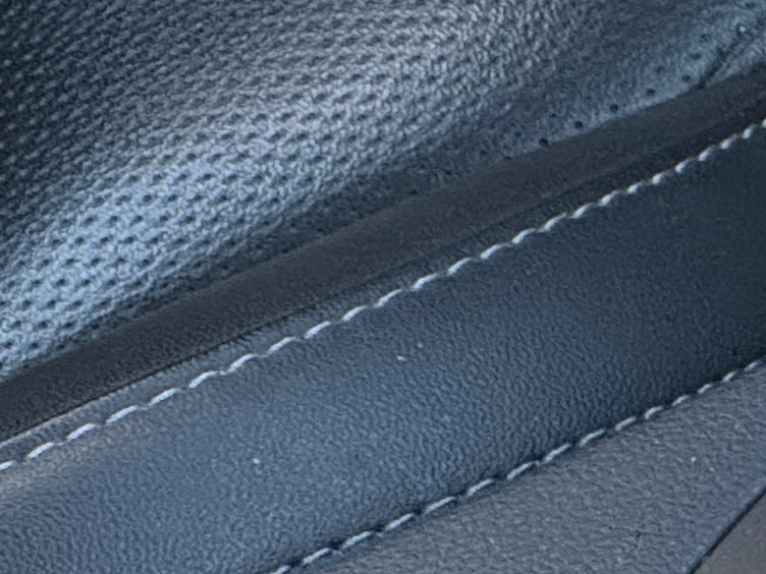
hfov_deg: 4.7
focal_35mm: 413
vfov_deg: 3.6
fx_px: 9139
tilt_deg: -39.9
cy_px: 477
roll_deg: +7.9
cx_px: 1972
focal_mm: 9
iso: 250
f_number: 2.8
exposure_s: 1/60
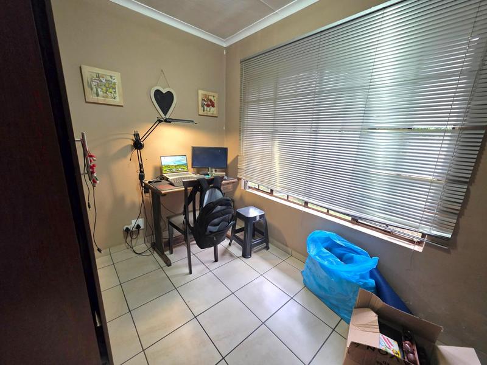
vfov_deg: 89.9
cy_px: 182
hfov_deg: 106.2
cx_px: 244
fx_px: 183
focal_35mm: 13
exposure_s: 1/50.3
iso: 500
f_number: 1.9
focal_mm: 2.2
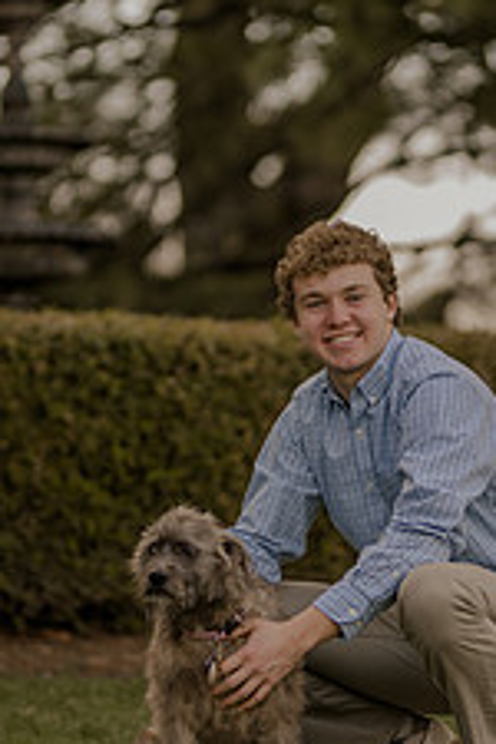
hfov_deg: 8.1
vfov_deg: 12.1
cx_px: 337
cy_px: 390
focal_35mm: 170
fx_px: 3513
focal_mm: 85
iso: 100
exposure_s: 1/800
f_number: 1.4
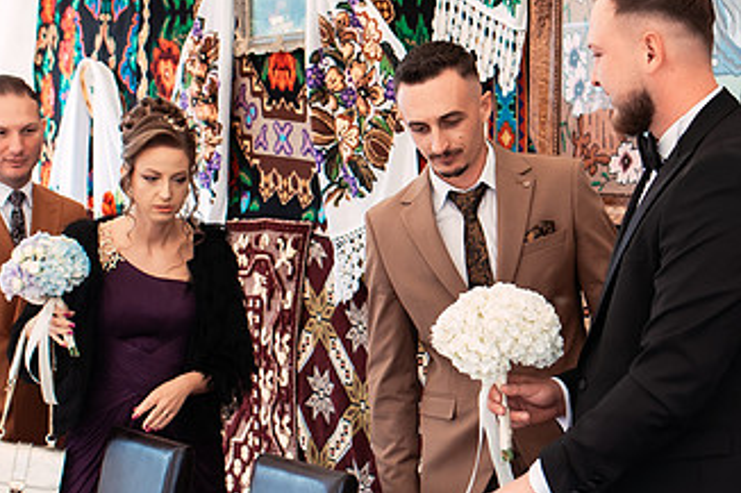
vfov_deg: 16.4
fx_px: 1707
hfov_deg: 24.4
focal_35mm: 83
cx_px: 484
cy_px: 276
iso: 1100
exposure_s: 1/320
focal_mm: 35
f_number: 3.5
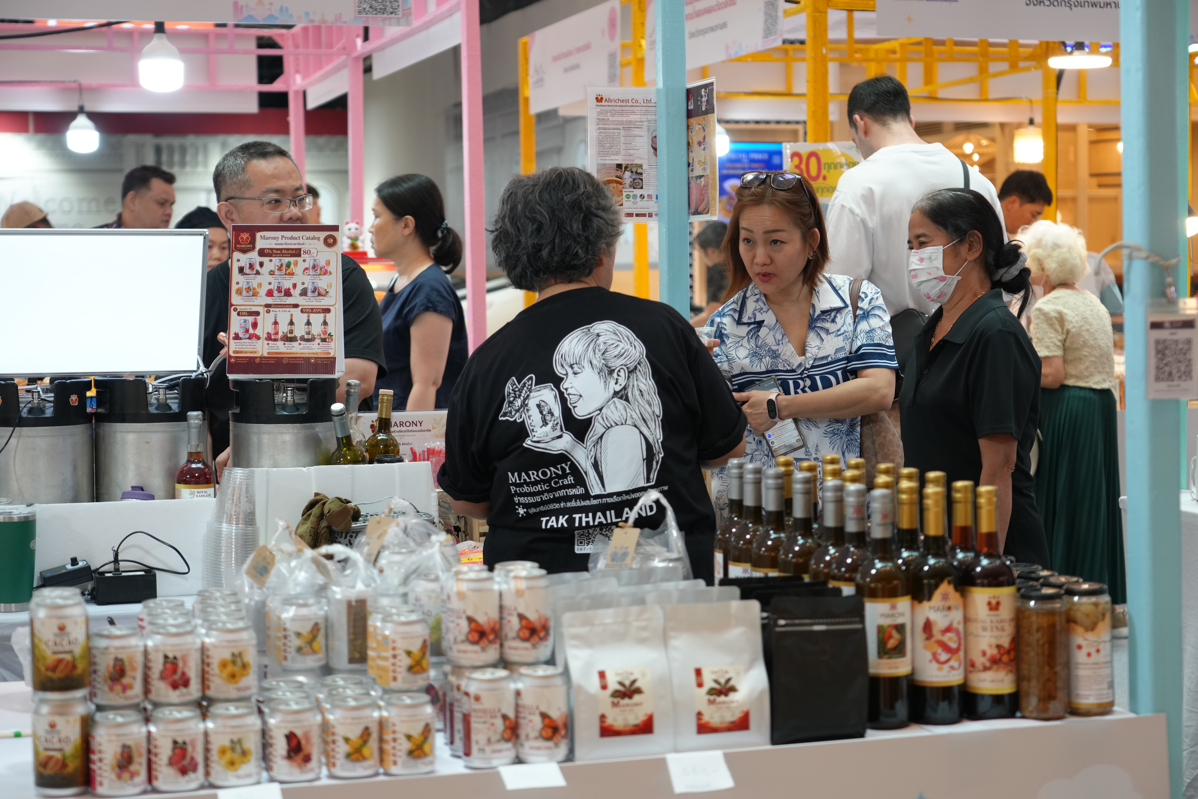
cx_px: 599
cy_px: 400
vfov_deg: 22.6
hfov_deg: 33.4
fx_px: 1997
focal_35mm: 60
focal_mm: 60
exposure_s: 1/160
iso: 1000
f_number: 4
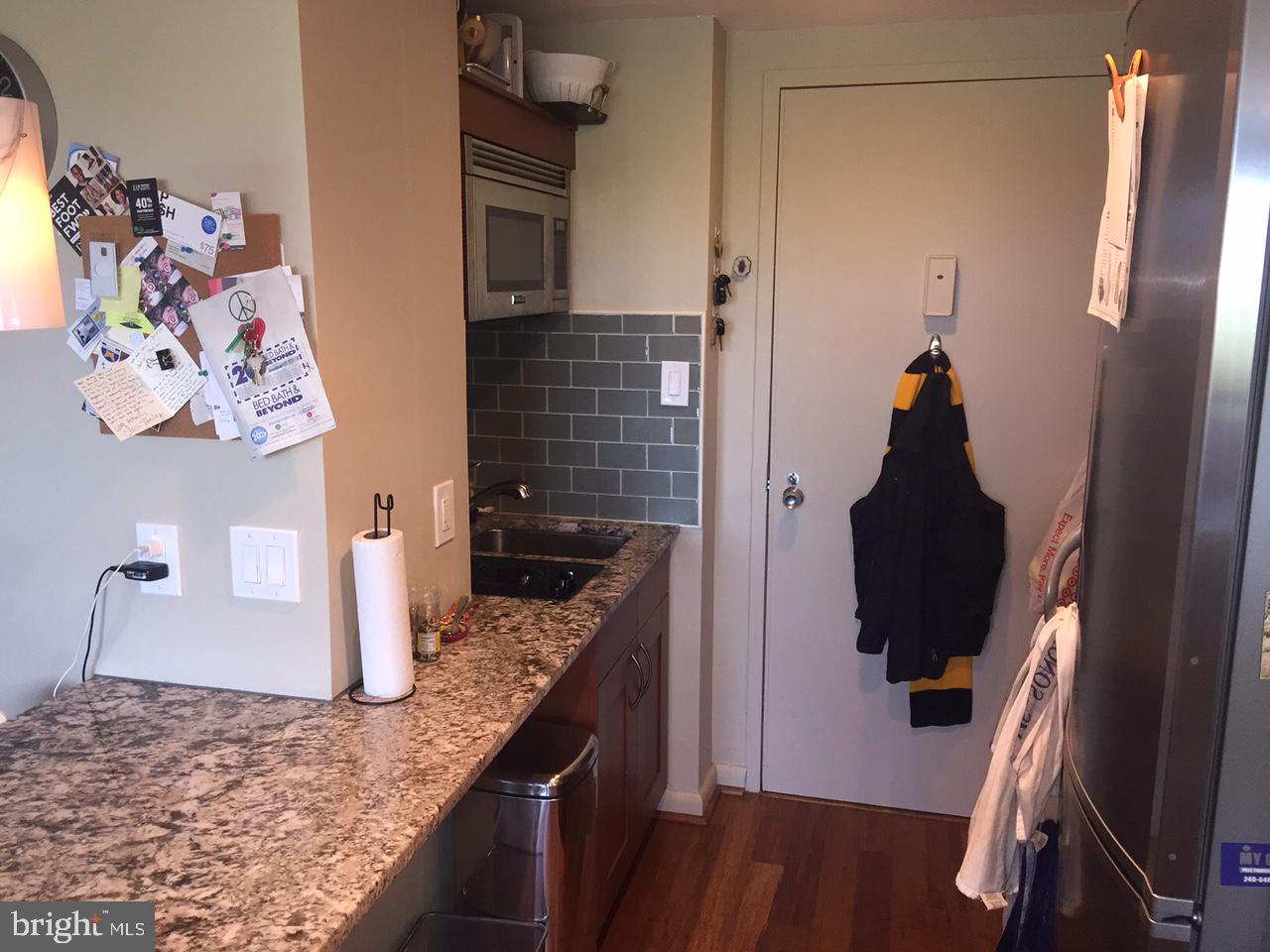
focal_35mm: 29
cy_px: 476
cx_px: 635
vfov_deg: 48.2
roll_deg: -1.4
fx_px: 1064
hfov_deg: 61.7
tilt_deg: -10.7
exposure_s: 1/30
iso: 125
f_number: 2.2
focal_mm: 4.15
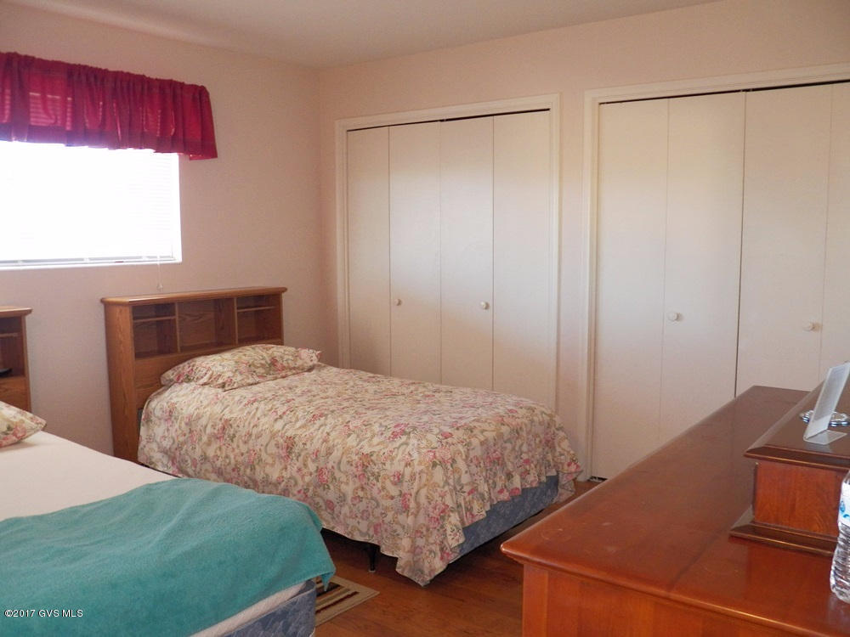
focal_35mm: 31
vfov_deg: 45.4
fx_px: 761
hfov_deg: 58.4
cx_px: 425
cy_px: 318
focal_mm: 5.5
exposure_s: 1/30
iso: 160
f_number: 2.8
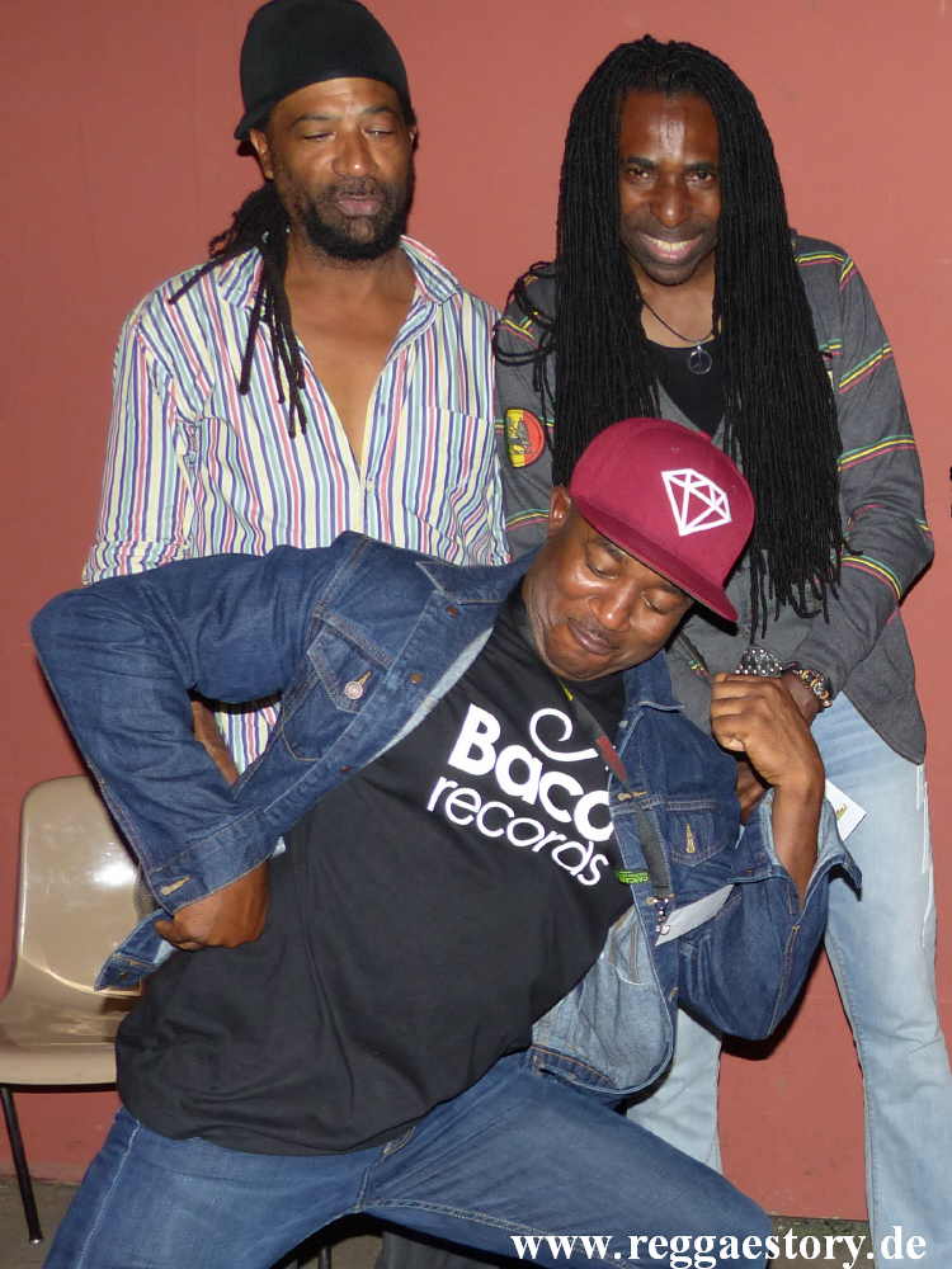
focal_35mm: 29
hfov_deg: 48.2
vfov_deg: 61.7
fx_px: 1063
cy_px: 634
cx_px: 476
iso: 160
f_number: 2.8
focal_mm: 5.2
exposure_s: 1/60
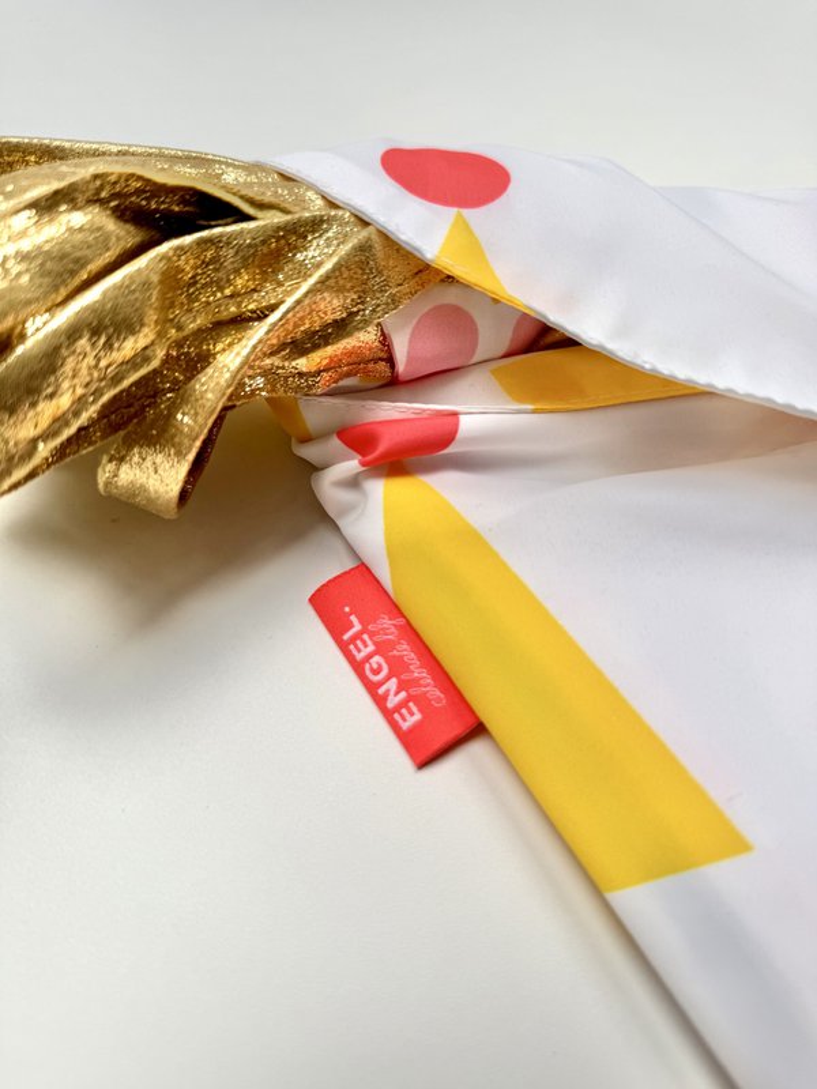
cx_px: 408
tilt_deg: -55.7
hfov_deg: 56.8
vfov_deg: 71.6
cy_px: 544
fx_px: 755
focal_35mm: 24
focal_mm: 6.76
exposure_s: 1/532
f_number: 1.78
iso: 80
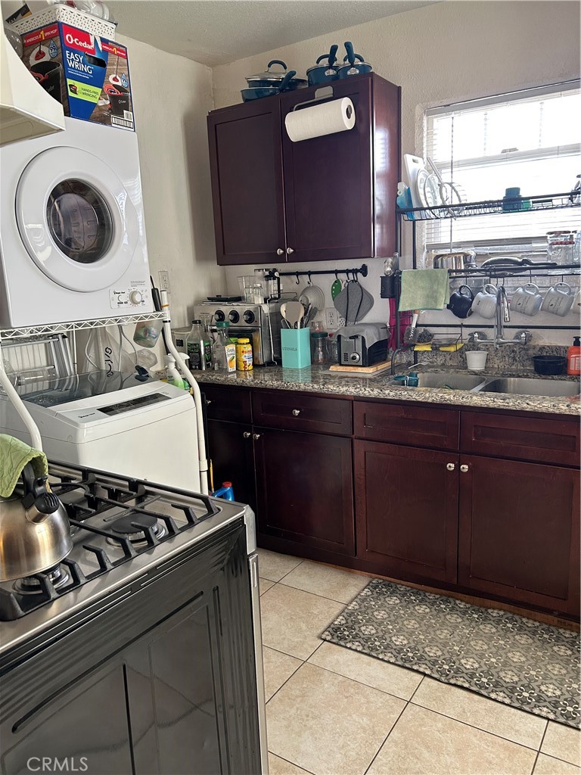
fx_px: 582
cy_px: 388
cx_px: 290
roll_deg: +2.0
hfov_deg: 53.1
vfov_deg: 67.3
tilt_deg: -11.4
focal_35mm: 26
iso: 125
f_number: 1.5
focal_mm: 5.7
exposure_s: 1/67
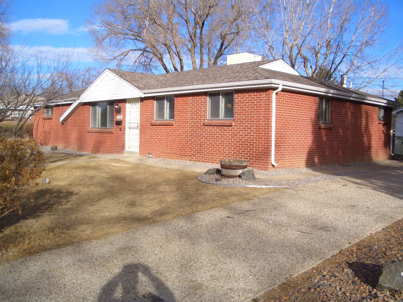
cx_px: 202
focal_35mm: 35
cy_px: 151
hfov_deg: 52.6
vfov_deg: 40.7
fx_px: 407
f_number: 4.3
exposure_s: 1/320
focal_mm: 5.8
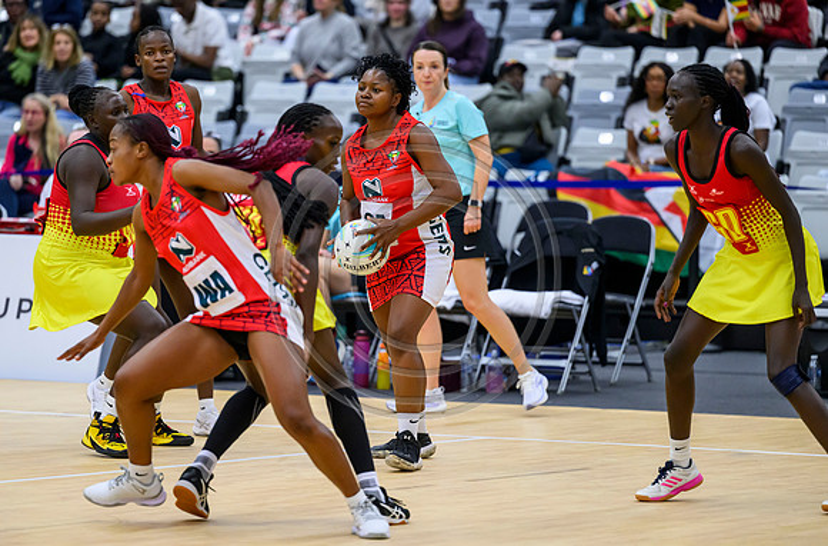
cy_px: 238
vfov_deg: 6.0
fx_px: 5188
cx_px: 363
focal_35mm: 226
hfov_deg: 9.1
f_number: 3.2
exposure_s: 1/1000
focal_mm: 200
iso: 4000
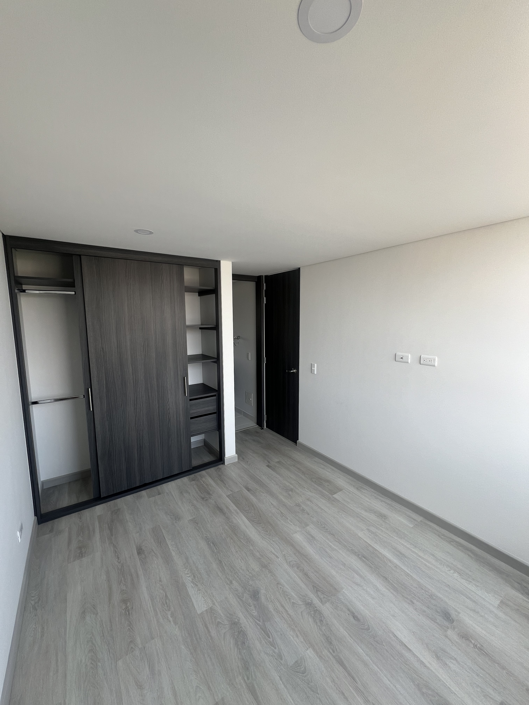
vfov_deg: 106.2
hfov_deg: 89.9
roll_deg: +0.7
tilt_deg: -6.9
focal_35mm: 13
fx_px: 265
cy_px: 352
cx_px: 264
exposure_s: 1/102
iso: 32
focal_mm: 1.57
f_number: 1.8
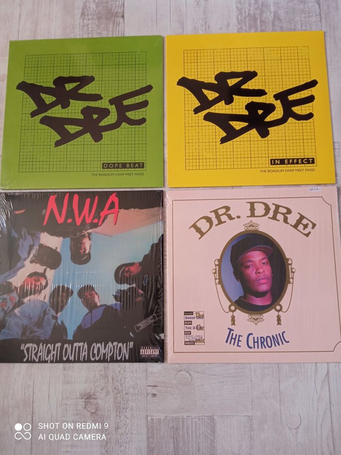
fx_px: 355
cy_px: 228
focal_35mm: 27
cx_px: 170
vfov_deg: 65.3
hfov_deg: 51.4
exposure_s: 1/33.3
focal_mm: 3.79
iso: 247
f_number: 2.2
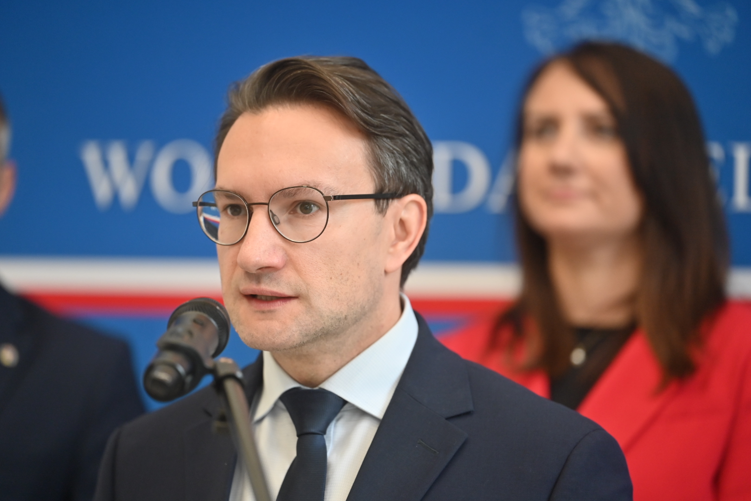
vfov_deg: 7.6
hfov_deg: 11.4
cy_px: 250
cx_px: 376
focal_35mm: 180
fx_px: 3755
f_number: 2.8
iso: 800
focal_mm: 180
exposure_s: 1/400
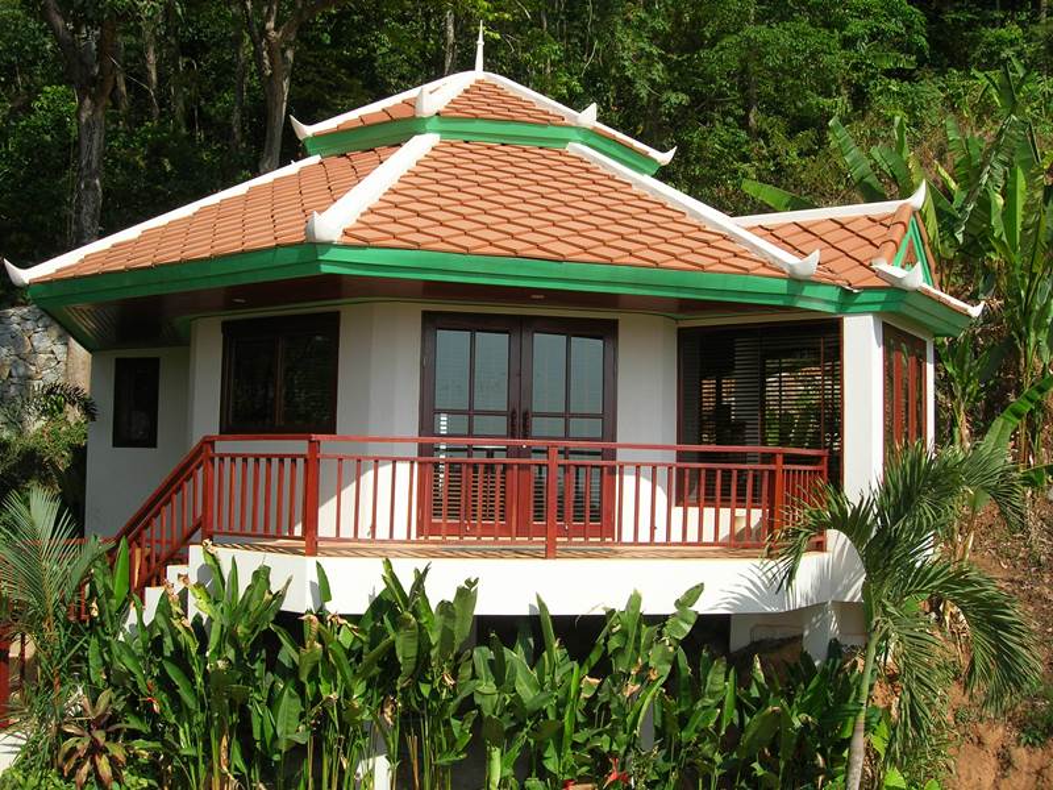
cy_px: 395
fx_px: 1156
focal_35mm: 38
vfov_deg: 37.7
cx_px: 526
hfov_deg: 49.0
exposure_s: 1/590
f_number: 4.8
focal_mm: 7.8
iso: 64
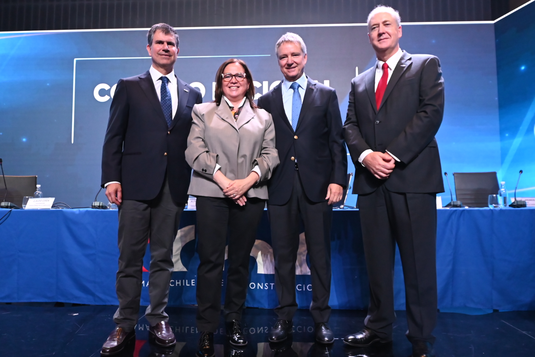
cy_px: 178
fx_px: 401
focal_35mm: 27
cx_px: 268
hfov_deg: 67.4
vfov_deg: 47.9
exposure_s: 1/200
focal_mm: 18
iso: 3200
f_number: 4.2
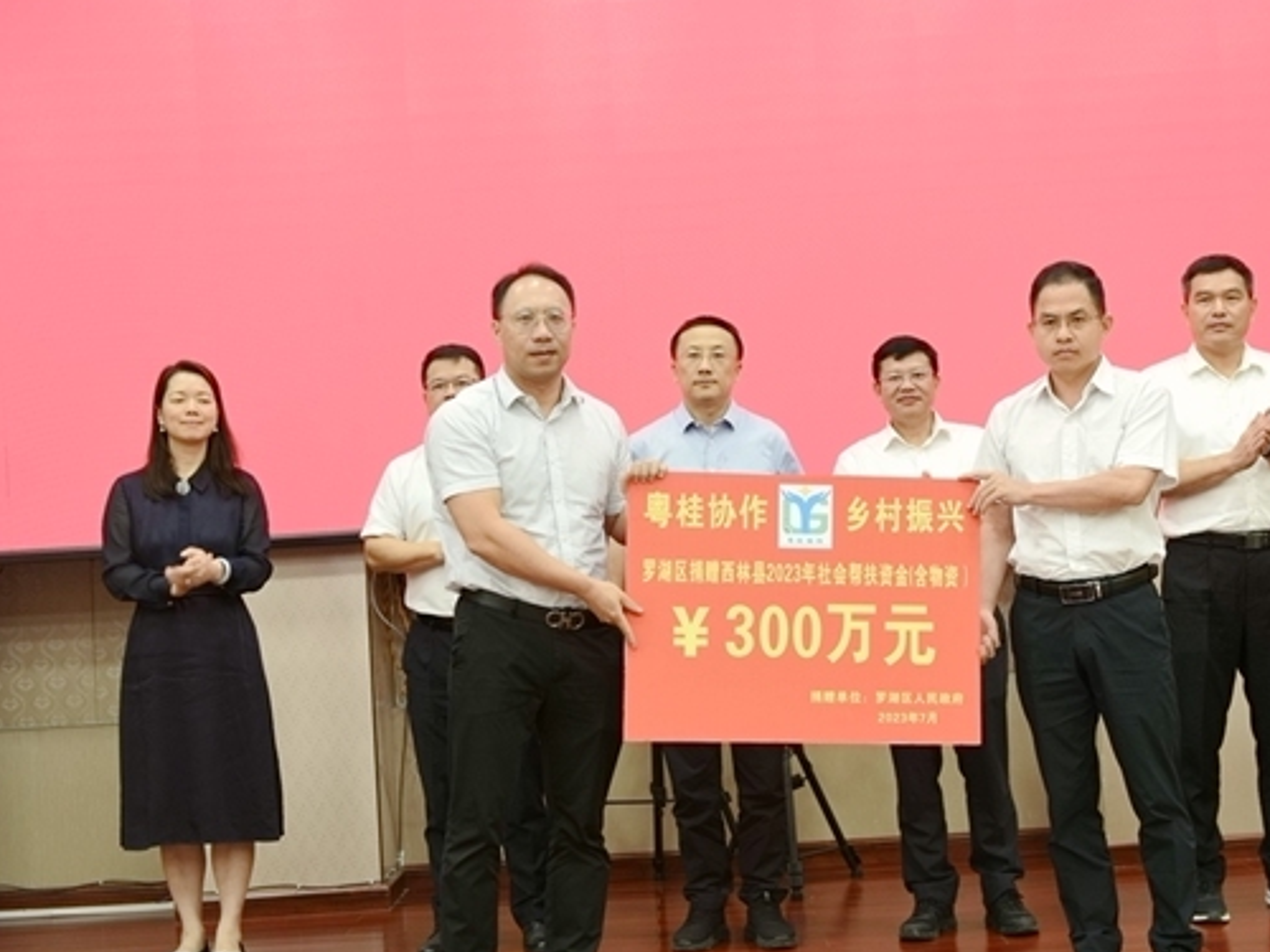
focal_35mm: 60
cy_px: 470
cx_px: 734
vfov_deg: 24.4
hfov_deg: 32.1
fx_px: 2201
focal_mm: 52
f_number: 3.5
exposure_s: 1/40
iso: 500
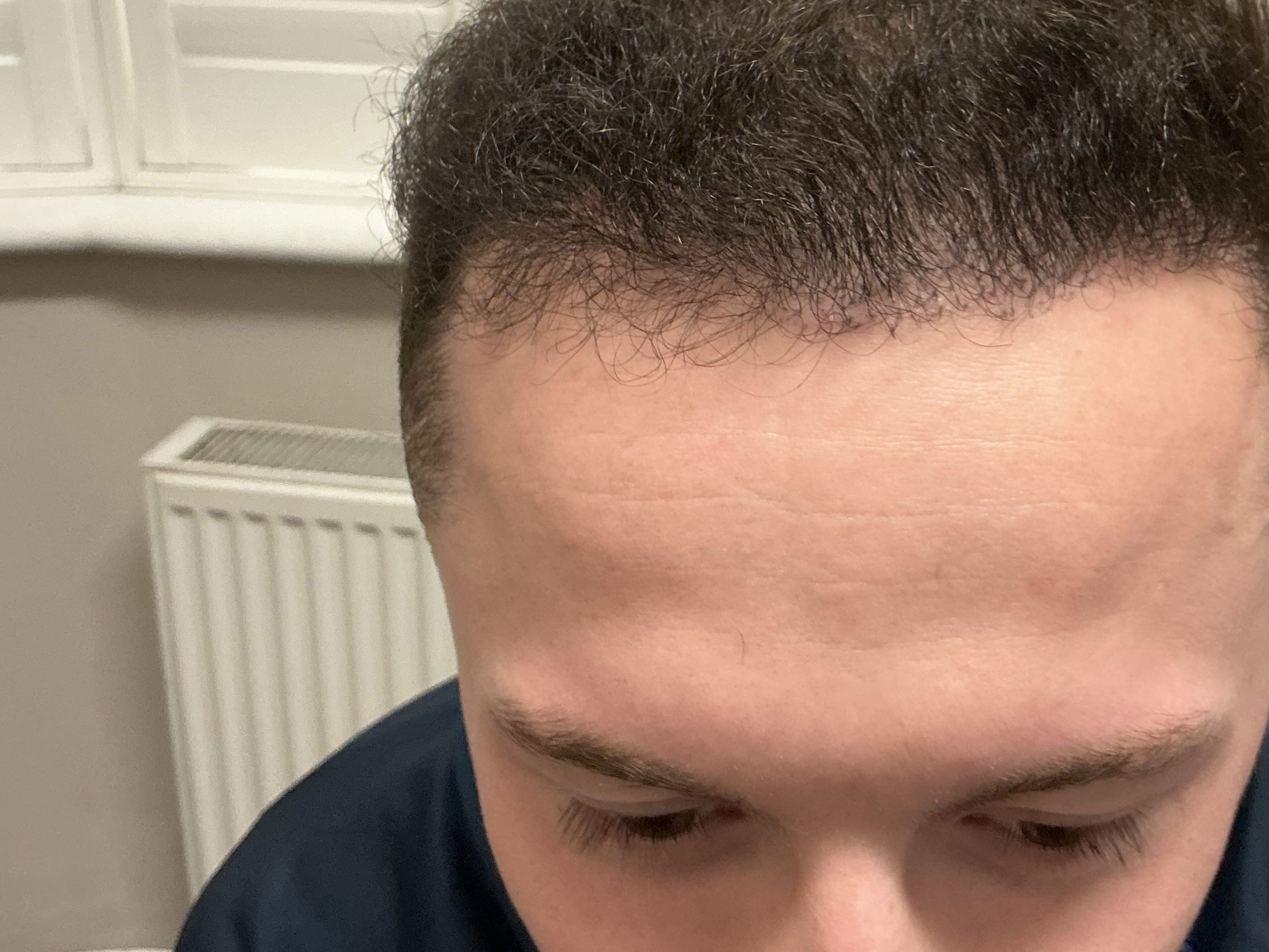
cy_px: 296
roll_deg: -0.2
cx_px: 783
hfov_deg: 41.0
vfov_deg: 31.2
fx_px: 1686
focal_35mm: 46
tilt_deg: -20.5
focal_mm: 3
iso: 125
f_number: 1.8
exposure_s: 1/50
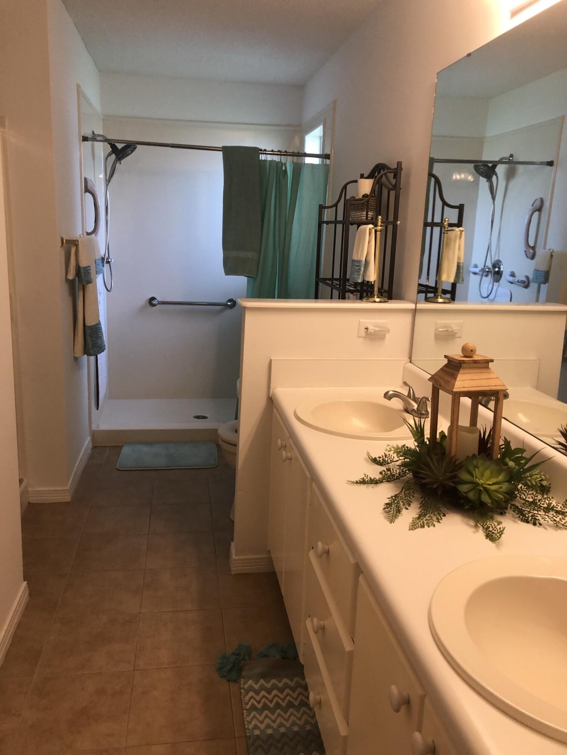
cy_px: 378
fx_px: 612
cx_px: 284
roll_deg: -1.1
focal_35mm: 28
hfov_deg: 49.7
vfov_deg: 63.4
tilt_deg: -11.7
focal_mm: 3.99
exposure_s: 1/30
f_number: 1.8
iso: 40
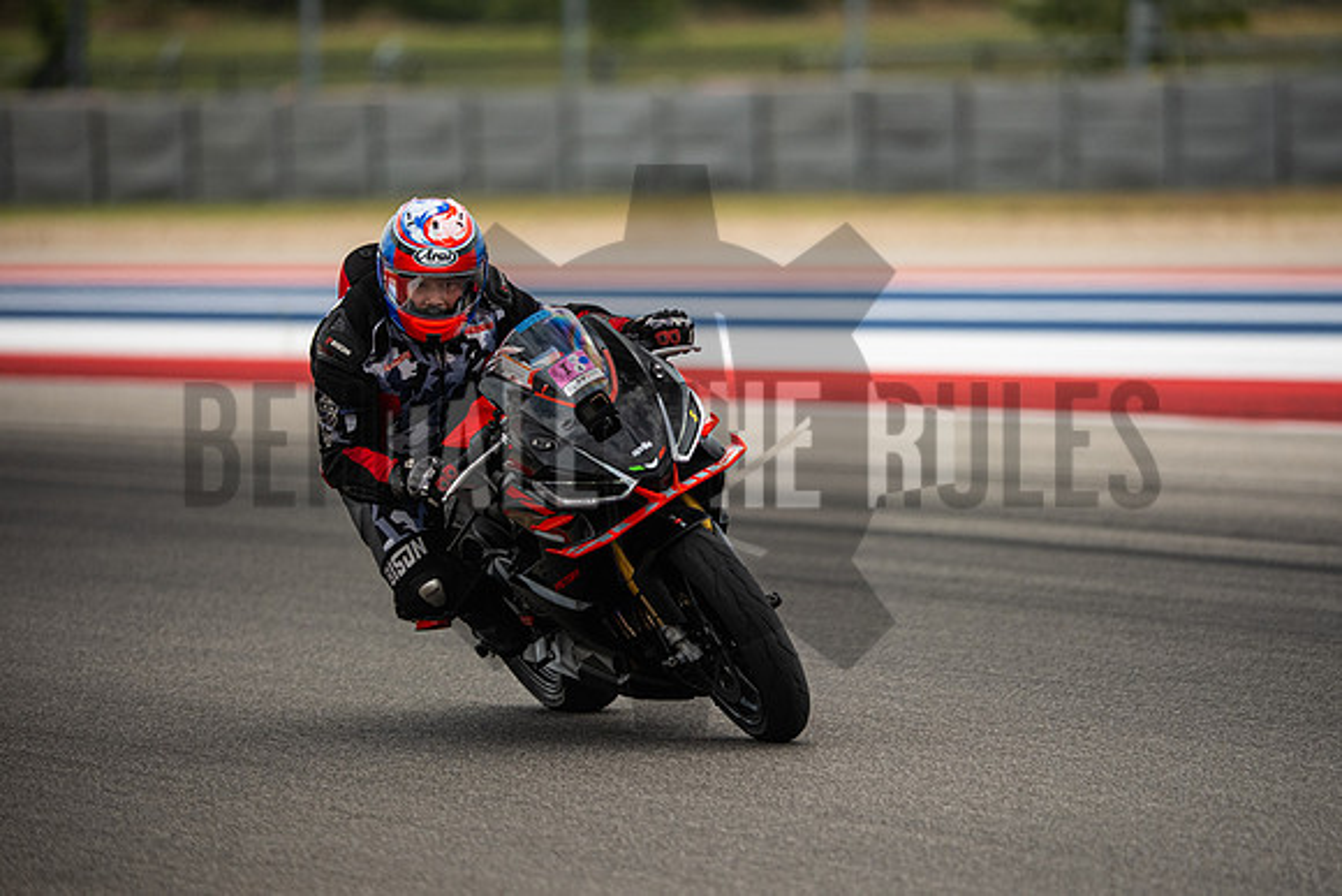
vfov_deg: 4.6
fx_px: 11185
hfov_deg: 6.9
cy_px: 448
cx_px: 671
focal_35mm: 300
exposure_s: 1/5000
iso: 500
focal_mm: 200
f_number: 2
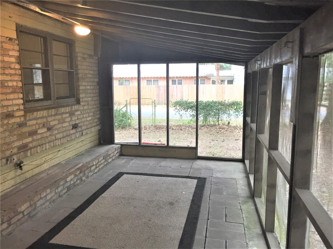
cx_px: 166
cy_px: 124
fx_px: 279
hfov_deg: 61.7
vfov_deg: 48.2
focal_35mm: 29
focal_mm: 4.15
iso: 50
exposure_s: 1/30
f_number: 2.2
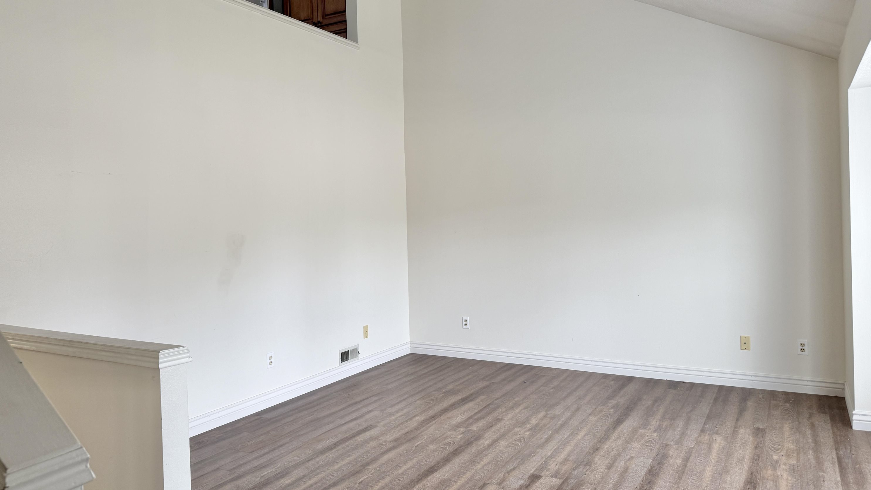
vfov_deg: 42.8
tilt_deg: -0.8
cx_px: 441
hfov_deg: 69.9
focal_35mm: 27
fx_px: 624
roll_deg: +1.8
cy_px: 211
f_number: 1.78
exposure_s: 1/121
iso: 80
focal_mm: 6.76
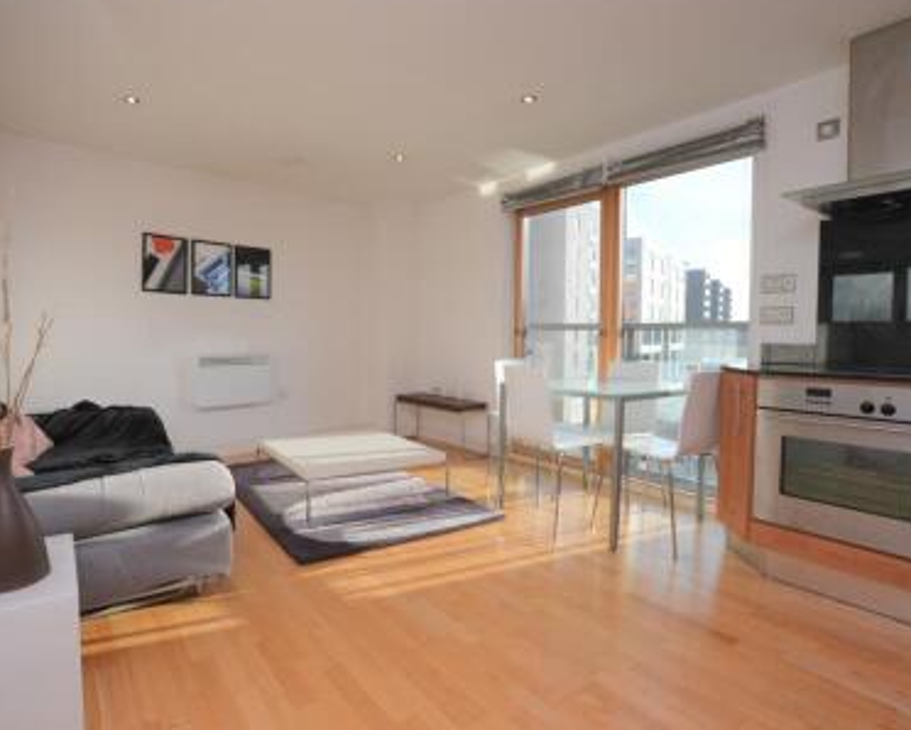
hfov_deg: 85.6
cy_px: 354
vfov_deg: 73.8
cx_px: 382
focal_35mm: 18
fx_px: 486
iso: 100
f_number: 6.3
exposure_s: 1/160
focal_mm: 10
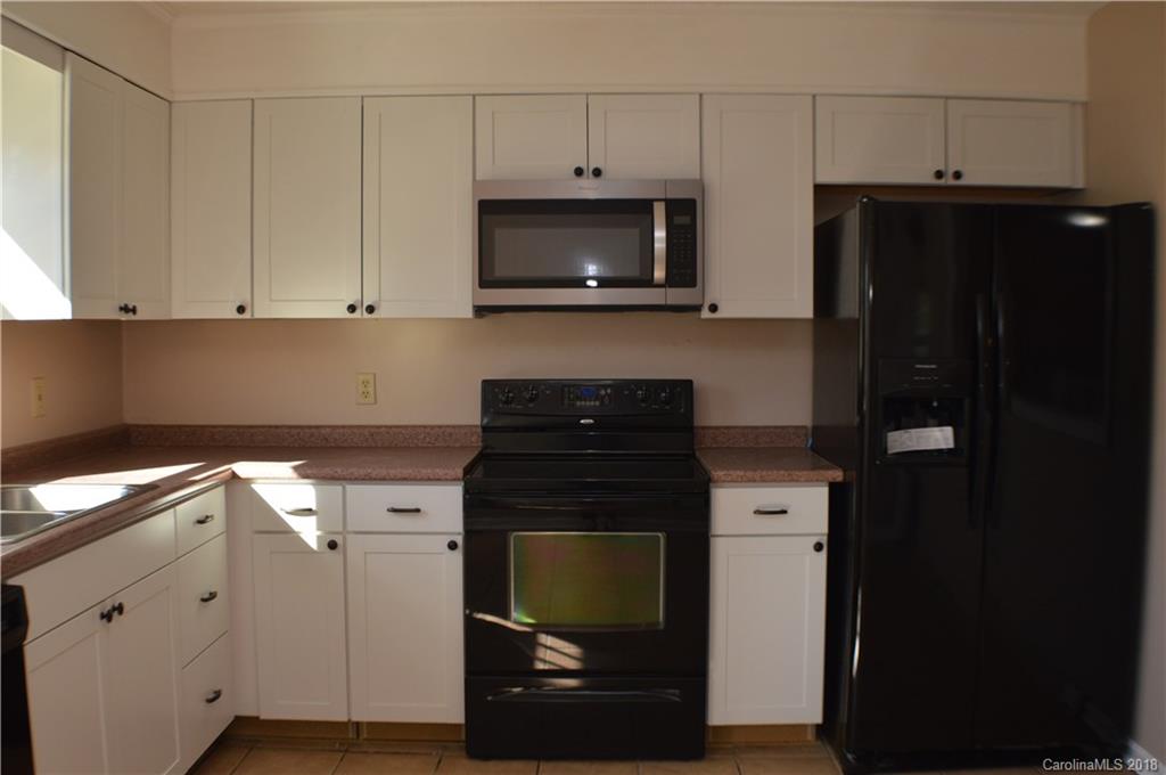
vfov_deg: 30.8
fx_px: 1407
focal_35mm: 44
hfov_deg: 45.0
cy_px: 388
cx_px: 583
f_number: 5.6
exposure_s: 1/125
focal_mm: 29
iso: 400
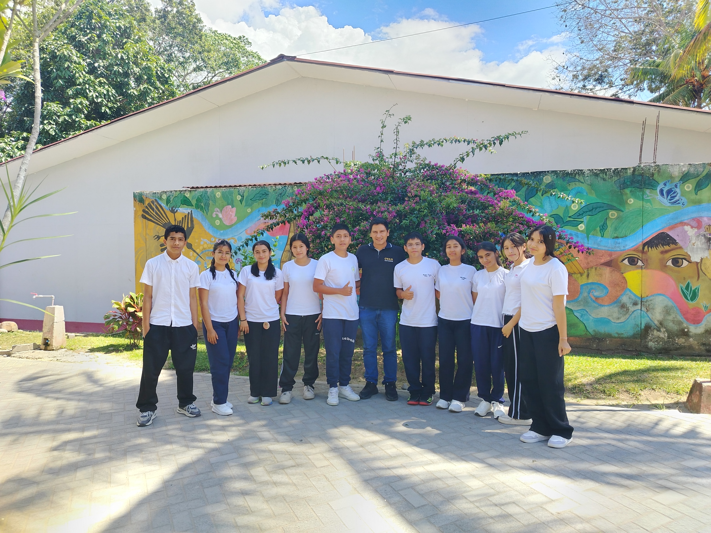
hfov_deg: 71.6
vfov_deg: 56.8
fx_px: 493
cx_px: 356
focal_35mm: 24
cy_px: 266
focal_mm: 5.25
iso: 100
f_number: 1.75
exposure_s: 1/260
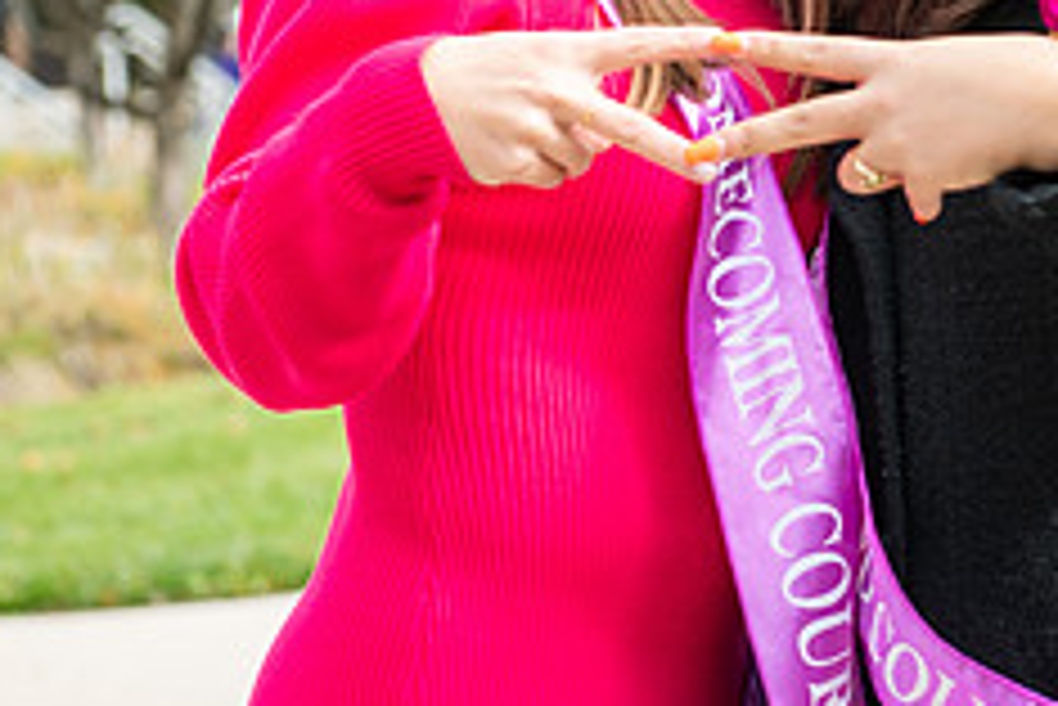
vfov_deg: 7.9
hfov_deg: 11.8
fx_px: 5087
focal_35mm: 173
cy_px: 38
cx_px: 851
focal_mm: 70
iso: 250
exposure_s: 1/400
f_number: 4.5
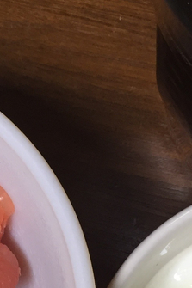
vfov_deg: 18.7
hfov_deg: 12.6
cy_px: 250
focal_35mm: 108
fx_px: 865
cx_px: 58
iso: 80
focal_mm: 4.15
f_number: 2.2
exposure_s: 1/30
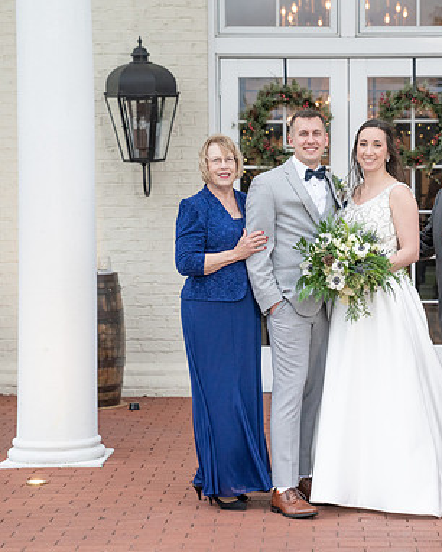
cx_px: 335
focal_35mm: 104
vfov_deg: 18.4
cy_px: 270
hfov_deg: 14.8
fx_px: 1699
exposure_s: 1/200
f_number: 4
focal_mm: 70
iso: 2000
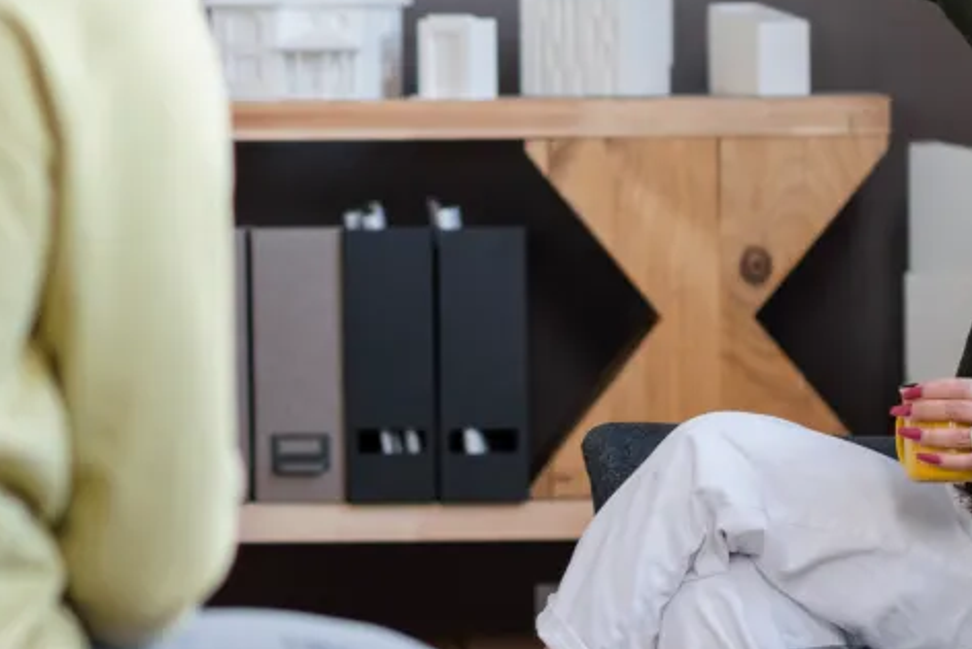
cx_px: 245
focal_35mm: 216
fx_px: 5833
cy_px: -5
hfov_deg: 9.5
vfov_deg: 6.3
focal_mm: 85
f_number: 2.5
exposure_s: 1/160
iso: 500
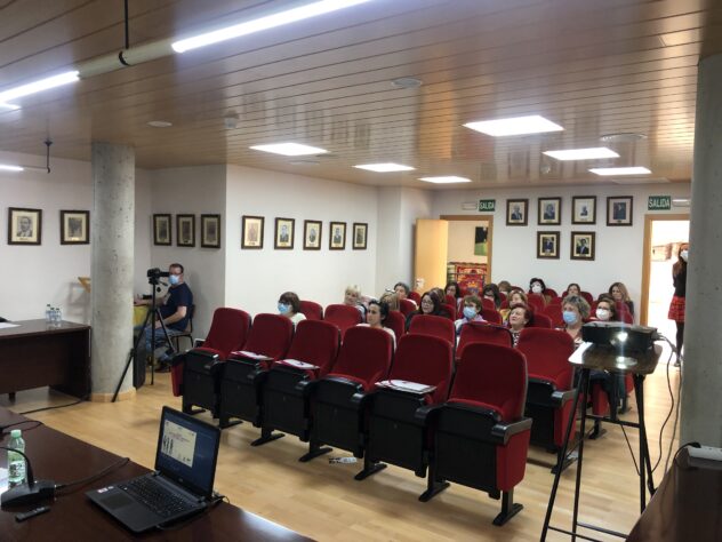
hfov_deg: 63.4
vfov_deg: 49.7
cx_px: 361
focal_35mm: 28
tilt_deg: -2.9
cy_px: 271
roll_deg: -0.8
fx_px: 584
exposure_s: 1/25
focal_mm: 4
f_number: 1.8
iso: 40
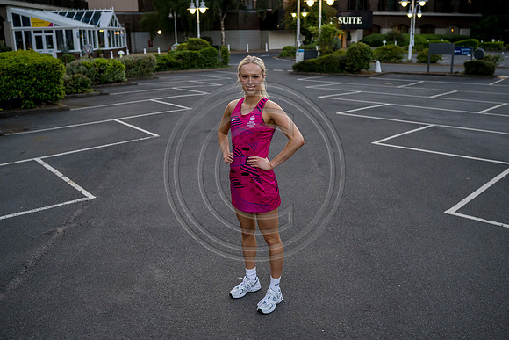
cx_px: 254
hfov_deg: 54.4
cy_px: 170
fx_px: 495
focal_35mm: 35
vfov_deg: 37.9
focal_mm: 35
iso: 1250
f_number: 3.5
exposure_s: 1/320
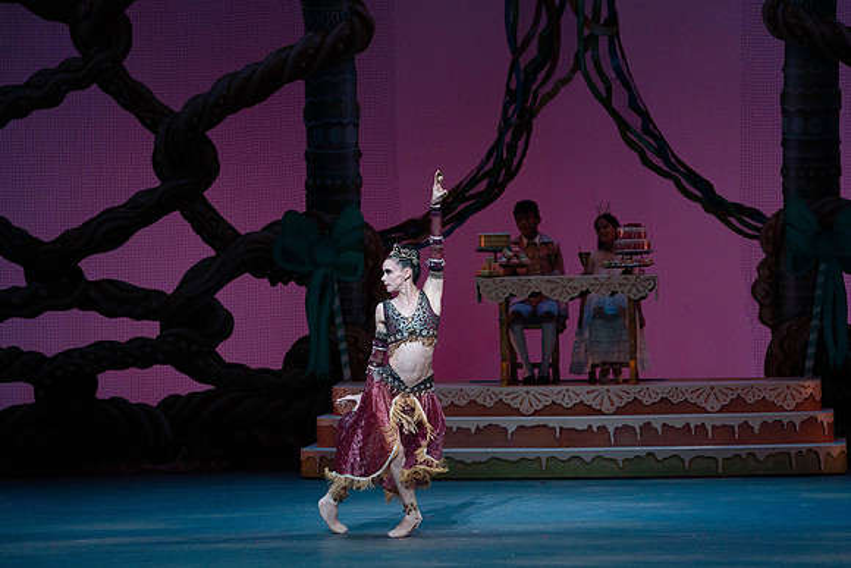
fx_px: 4729
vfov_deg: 6.9
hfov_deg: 10.3
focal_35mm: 200
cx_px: 426
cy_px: 284
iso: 3200
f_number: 5.6
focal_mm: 200
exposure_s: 1/320
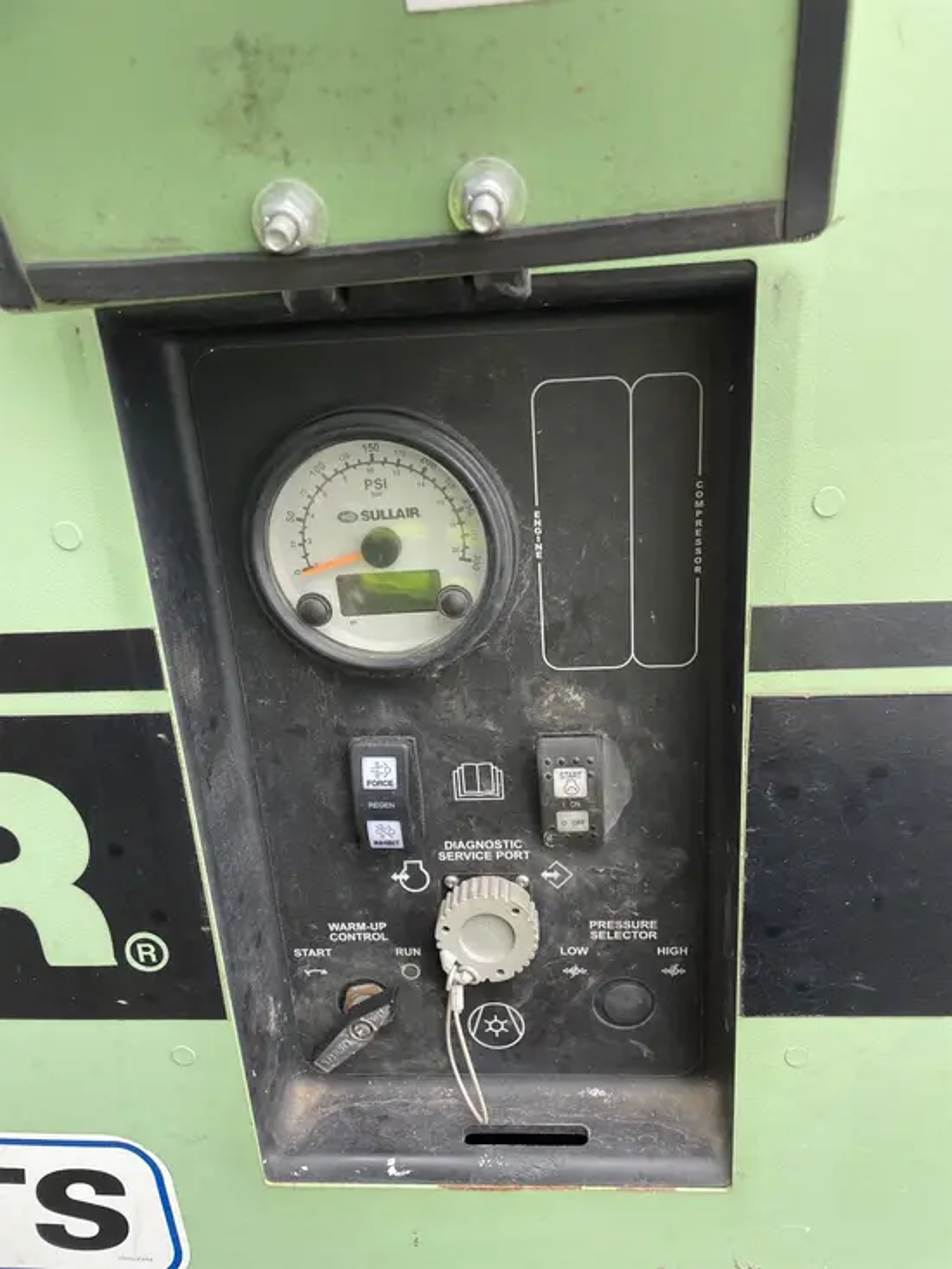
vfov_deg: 67.3
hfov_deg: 53.1
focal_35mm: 26
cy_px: 634
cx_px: 476
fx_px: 953
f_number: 1.6
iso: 50
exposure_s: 1/121
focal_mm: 4.2
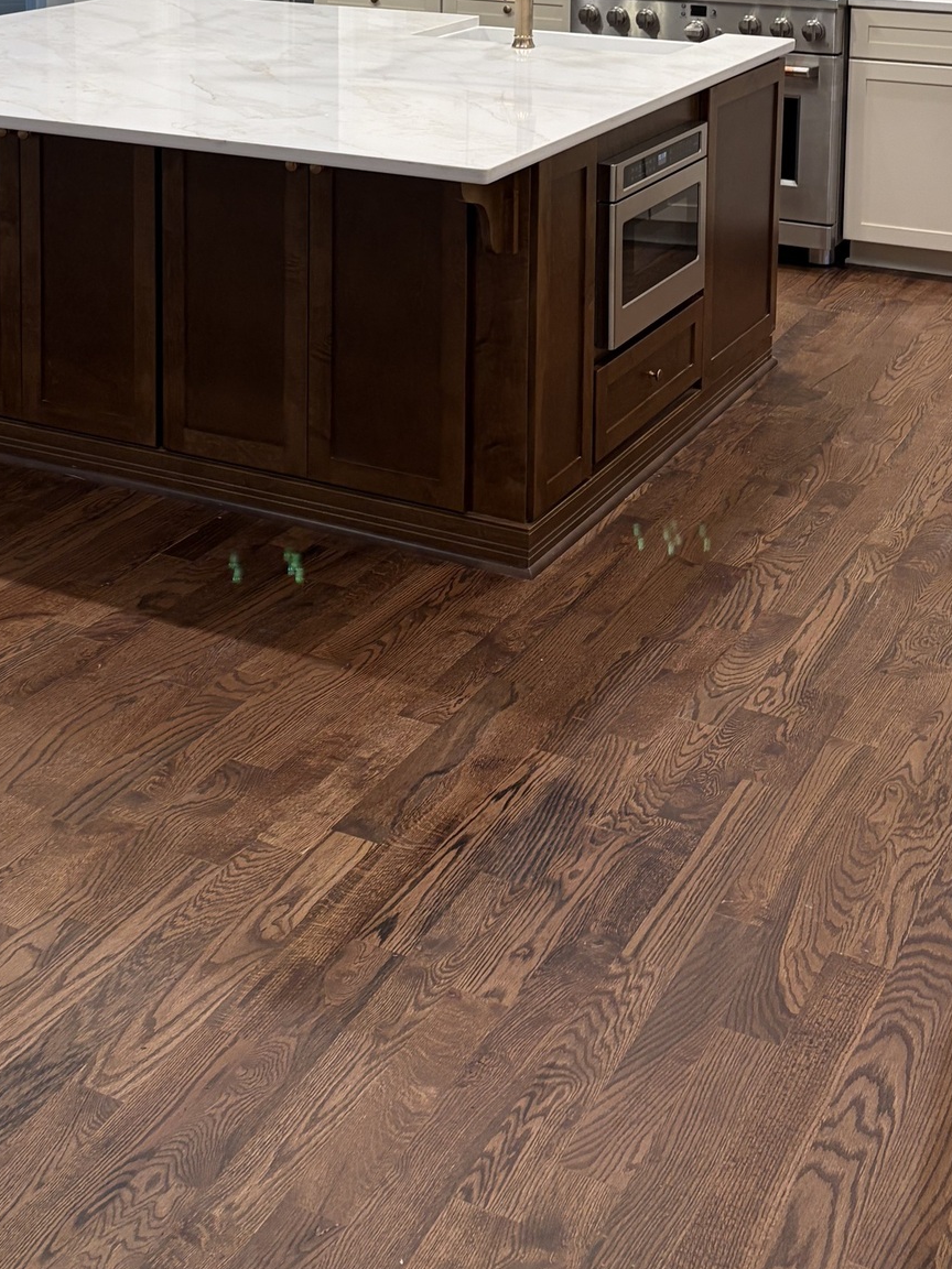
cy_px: 41
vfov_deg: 34.0
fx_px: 1907
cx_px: 365
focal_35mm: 52
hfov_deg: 27.9
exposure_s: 1/60
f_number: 1.6
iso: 100
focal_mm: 5.96
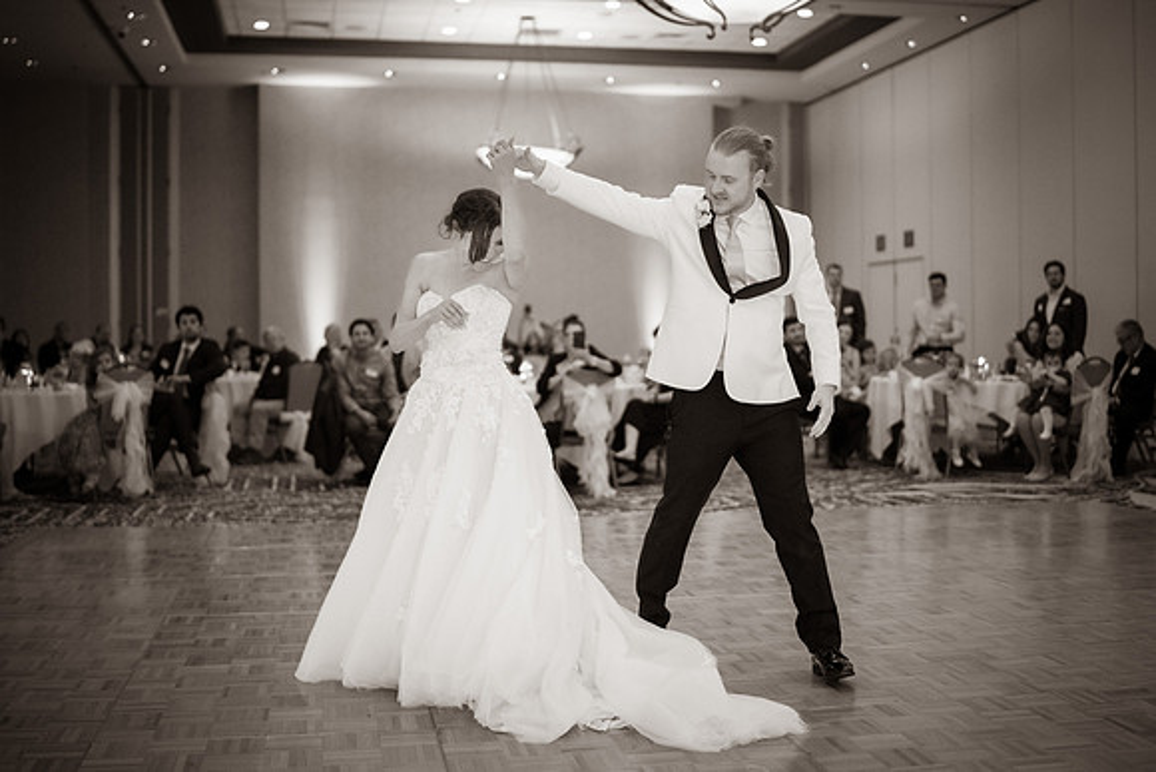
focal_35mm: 44
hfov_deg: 44.9
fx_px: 1399
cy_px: 365
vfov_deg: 30.8
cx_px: 586
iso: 3200
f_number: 1.2
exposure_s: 1/320
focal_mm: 35
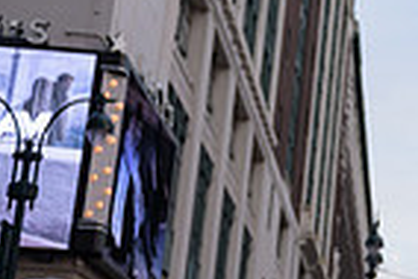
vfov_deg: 14.0
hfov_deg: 17.5
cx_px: 712
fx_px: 1139
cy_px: 198
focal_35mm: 98
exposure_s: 1/250
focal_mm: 24
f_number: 3.2
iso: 200
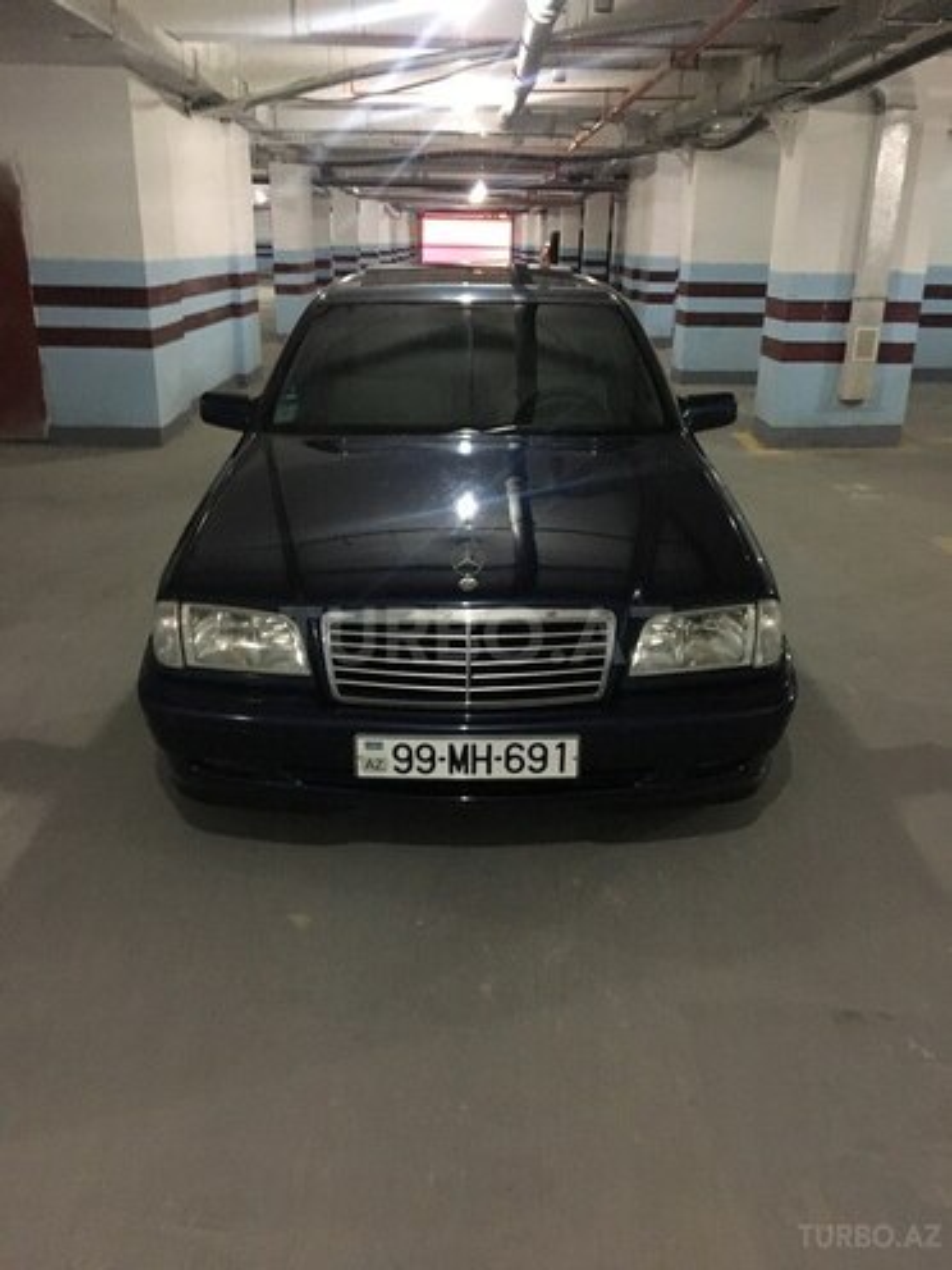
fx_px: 1063
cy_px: 635
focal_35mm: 29
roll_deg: -0.5
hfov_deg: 48.2
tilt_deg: -19.8
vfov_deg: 61.7
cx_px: 476
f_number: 2.2
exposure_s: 1/17
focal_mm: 4.15
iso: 500
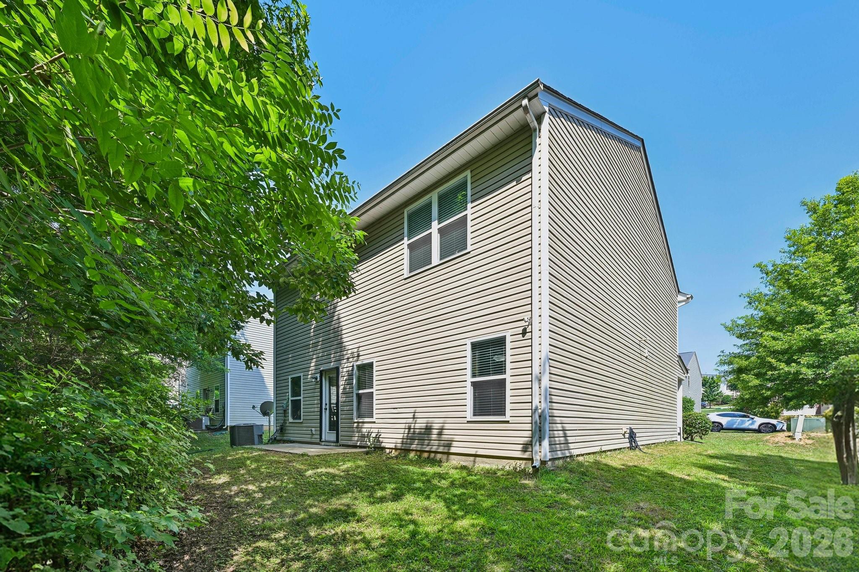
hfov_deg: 104.3
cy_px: 286
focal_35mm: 14
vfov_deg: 81.2
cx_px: 430
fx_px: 334
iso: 100
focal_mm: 14
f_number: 8
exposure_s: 1/80
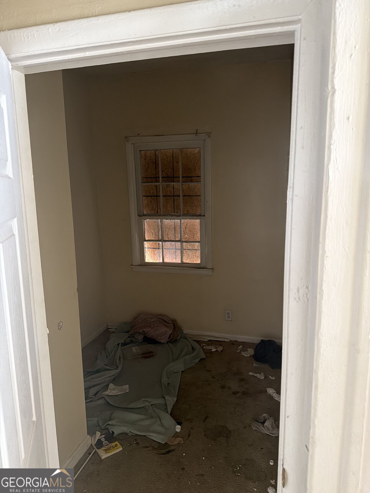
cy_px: 246
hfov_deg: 56.8
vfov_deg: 71.6
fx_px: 342
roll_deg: +0.6
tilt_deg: -8.9
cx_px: 185
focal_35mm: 24
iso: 500
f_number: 1.78
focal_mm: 6.76
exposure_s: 1/60
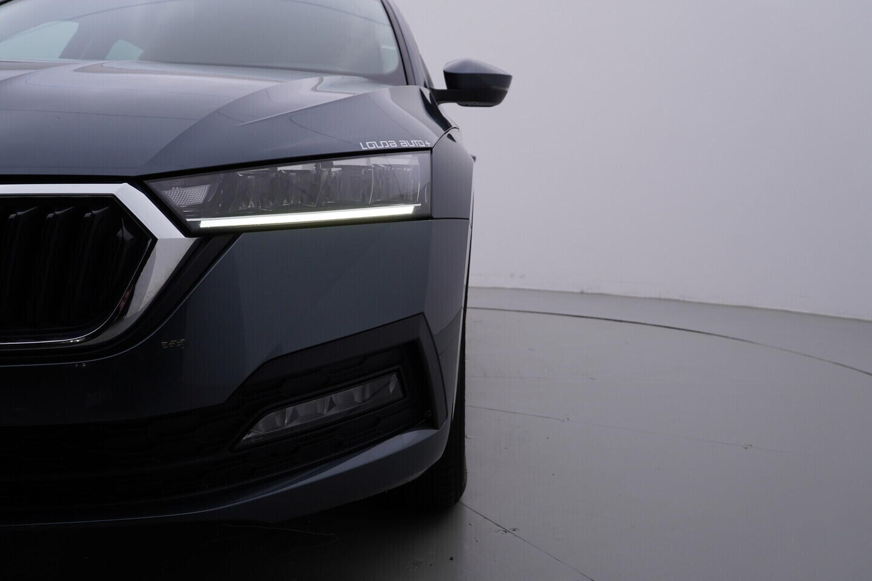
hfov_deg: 53.1
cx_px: 436
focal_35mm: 36
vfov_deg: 36.9
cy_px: 290
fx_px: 872
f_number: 5
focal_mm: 24
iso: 125
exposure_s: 1/125
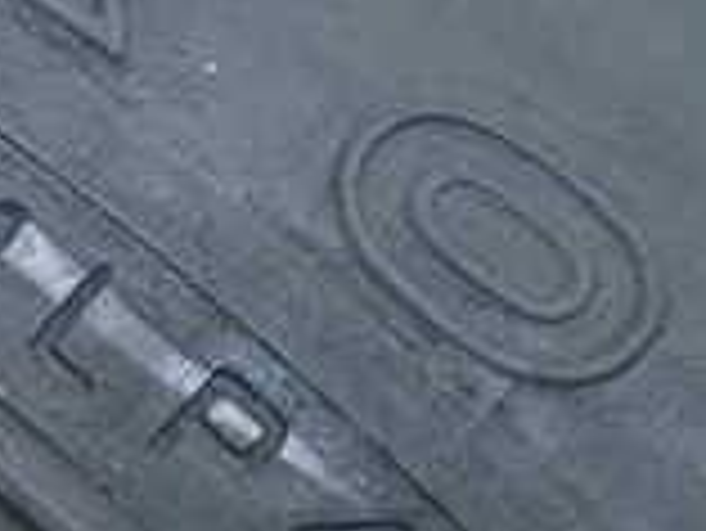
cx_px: -342
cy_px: 324
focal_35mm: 157
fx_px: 3204
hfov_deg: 12.0
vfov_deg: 9.5
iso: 320
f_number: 2.8
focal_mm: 7.31
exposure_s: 1/125
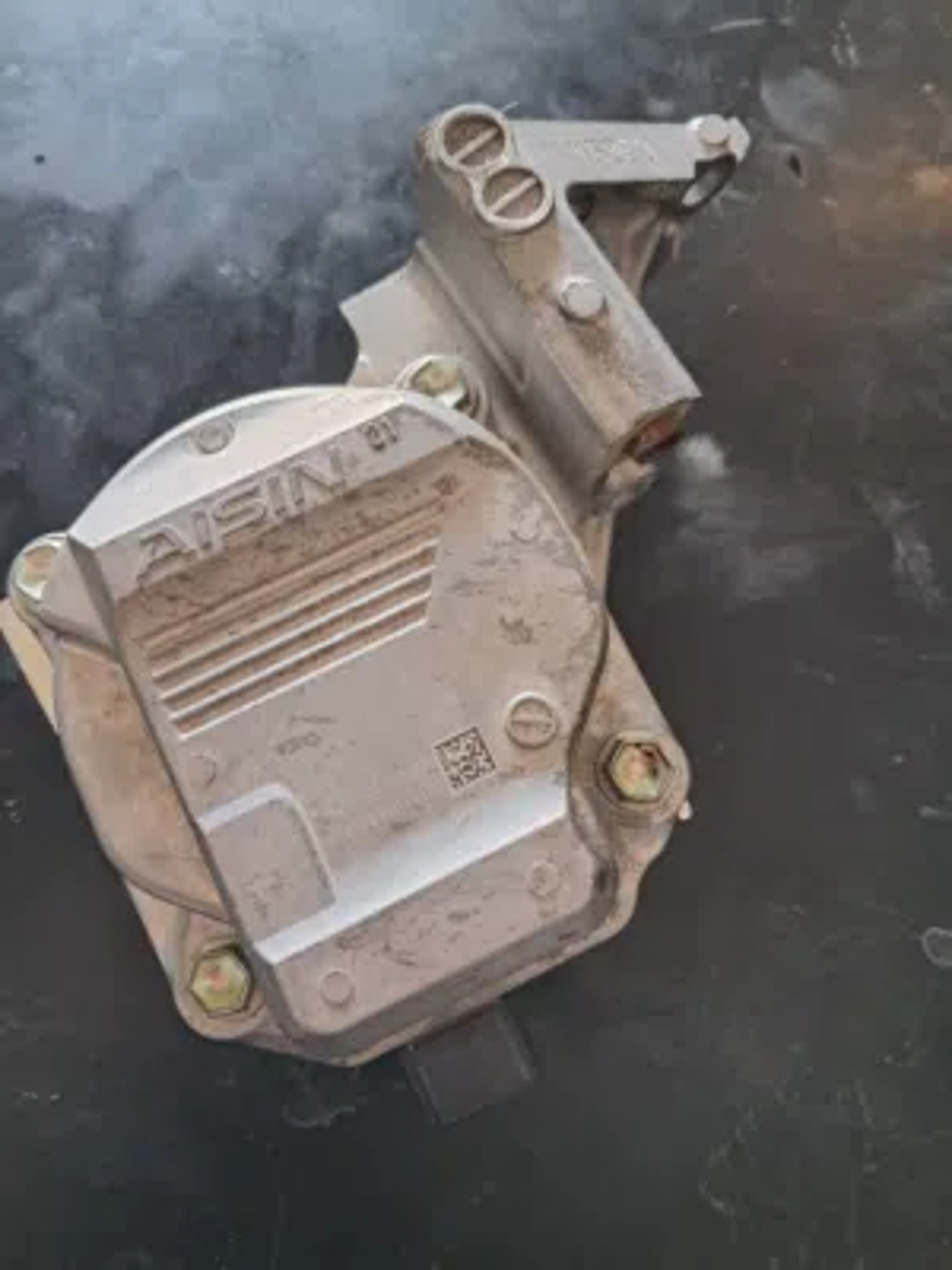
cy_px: 635
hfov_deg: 51.4
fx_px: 990
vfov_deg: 65.3
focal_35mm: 27
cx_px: 476
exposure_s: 1/50
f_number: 1.8
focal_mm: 4
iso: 250
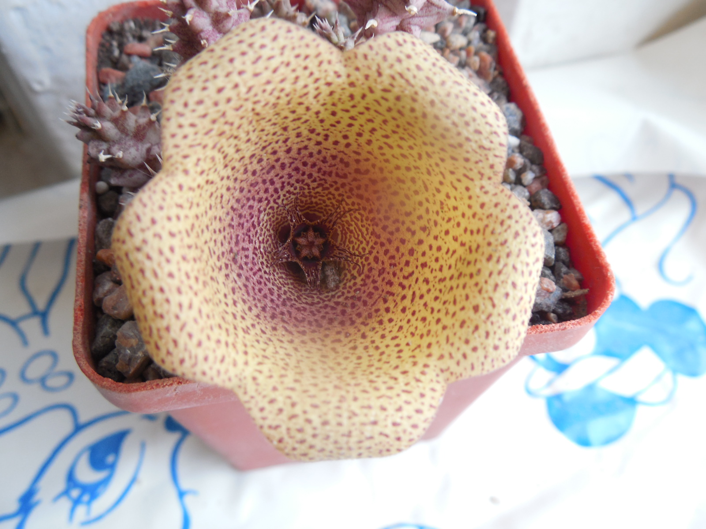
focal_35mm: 31
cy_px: 264
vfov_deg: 45.4
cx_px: 353
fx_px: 632
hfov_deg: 58.4
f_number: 3.6
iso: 125
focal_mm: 5.6
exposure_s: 1/50
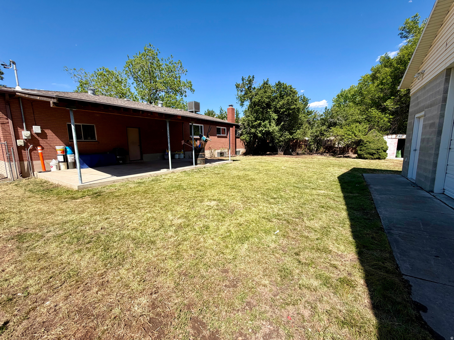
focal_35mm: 14
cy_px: 170
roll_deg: +1.4
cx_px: 227
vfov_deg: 85.7
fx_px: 184
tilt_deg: -9.1
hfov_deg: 102.1
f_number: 2.2
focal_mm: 2.22
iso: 32
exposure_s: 1/770
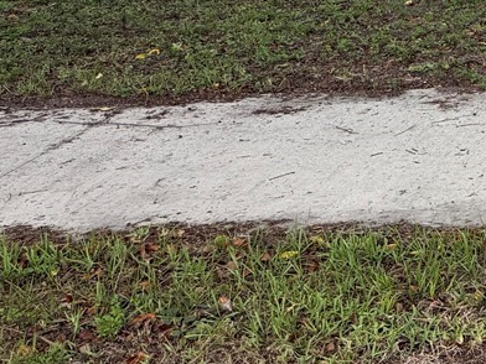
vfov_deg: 14.5
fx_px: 1376
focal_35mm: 98
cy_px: -105
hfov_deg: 15.6
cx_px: 987
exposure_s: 1/1410
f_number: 1.78
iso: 100
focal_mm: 6.76
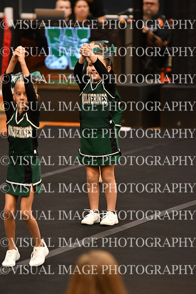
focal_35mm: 300
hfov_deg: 4.6
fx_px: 2448
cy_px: 147
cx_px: 98
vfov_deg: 6.9
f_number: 2.8
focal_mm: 200
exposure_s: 1/800
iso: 5000
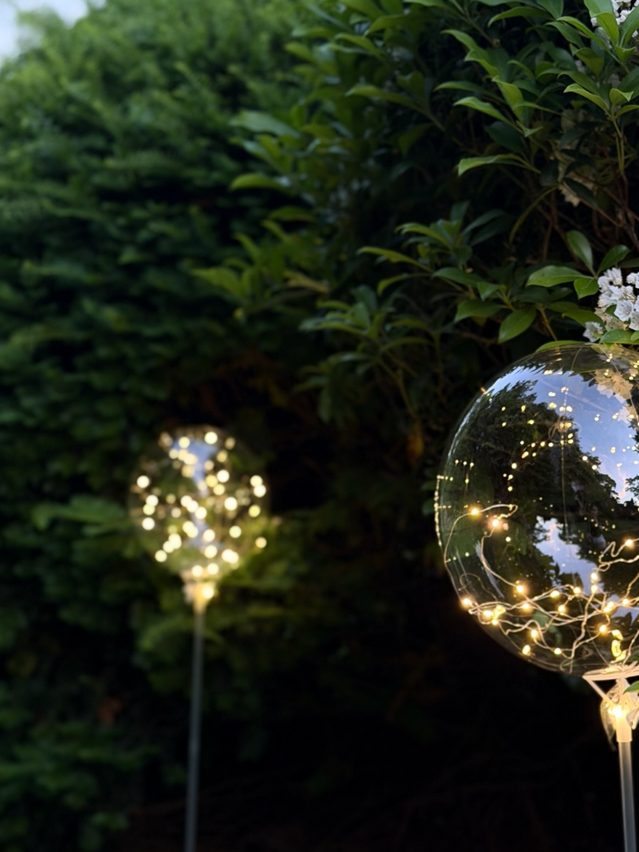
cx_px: 438
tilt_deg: -2.7
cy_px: 558
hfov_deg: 20.9
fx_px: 1723
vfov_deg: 27.6
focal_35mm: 70
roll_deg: -0.4
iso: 320
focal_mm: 6.76
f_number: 1.78
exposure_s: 1/40
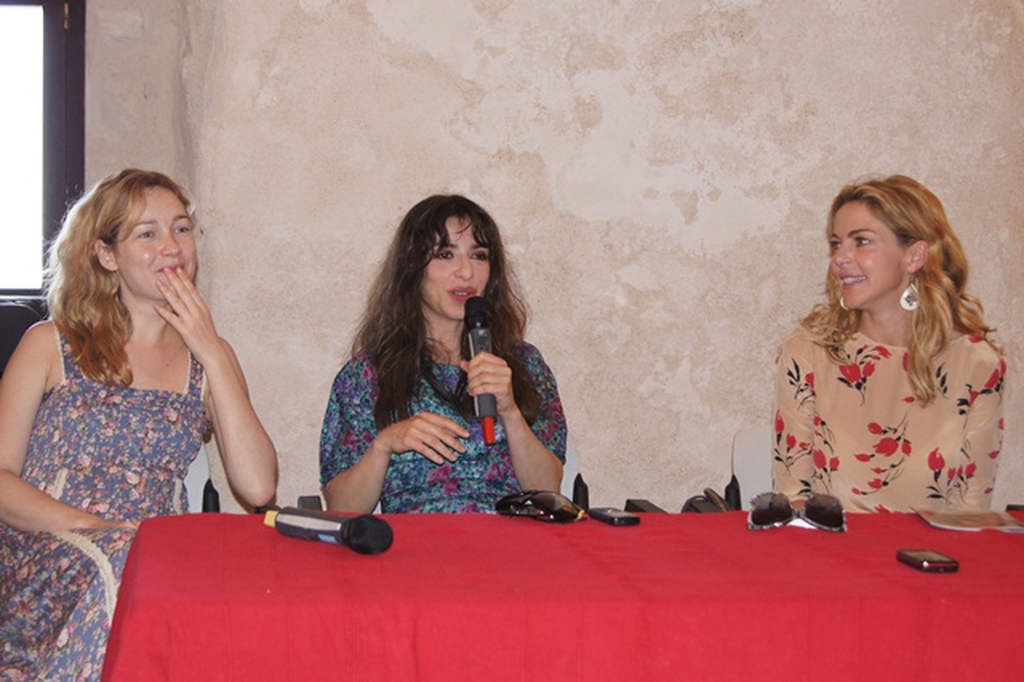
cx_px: 512
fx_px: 1706
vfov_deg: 22.6
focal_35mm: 60
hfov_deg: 33.4
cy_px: 341
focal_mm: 40
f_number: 5.6
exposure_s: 1/80
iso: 800
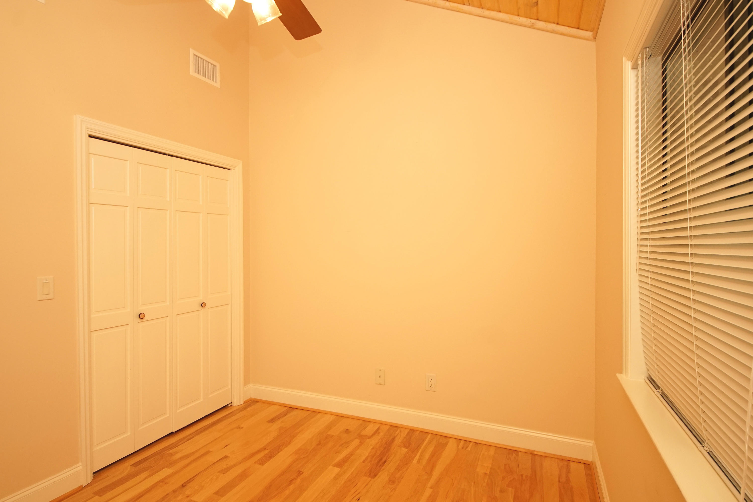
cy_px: 251
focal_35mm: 18
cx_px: 376
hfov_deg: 90.0
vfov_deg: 67.4
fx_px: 377
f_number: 4.5
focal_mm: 12
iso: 1000
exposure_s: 1/60
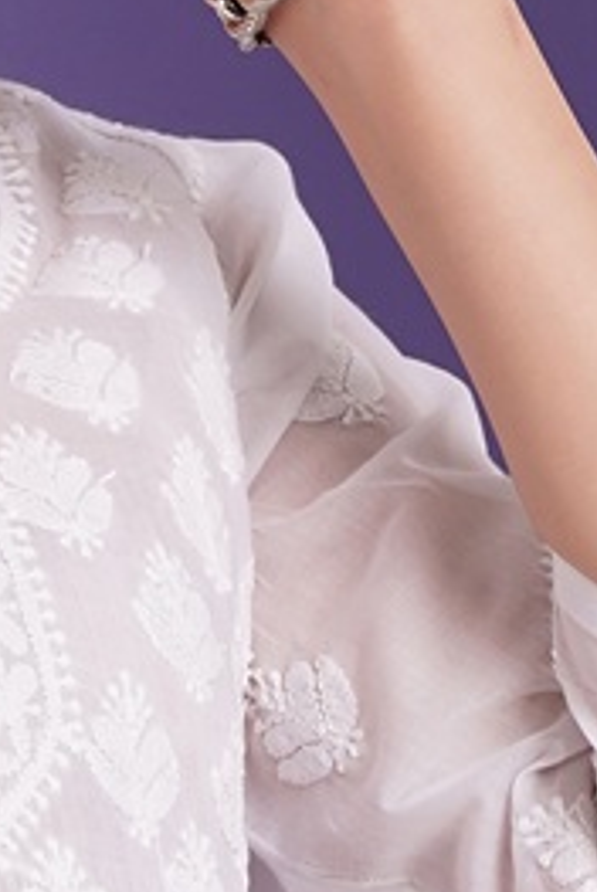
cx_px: -305
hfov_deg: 2.2
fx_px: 15827
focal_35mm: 638
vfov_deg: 3.2
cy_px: 1065
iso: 250
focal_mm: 112
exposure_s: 1/125
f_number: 11
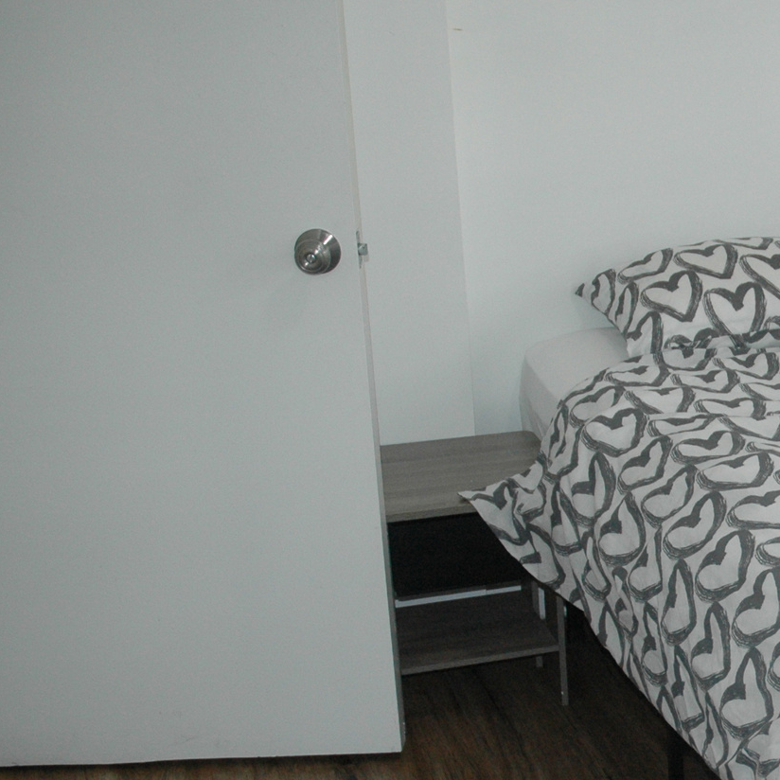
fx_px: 1937
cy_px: 569
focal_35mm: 76
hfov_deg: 21.2
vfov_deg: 22.6
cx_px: 941
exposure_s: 1/80
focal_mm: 24
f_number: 3.8
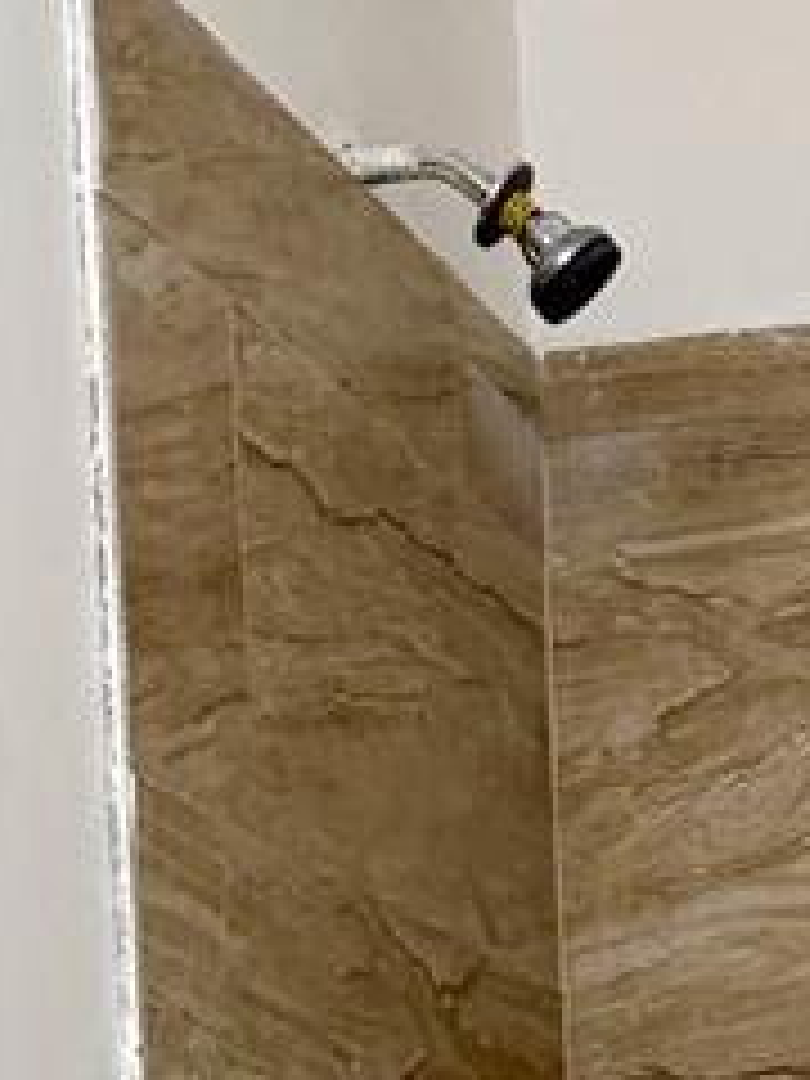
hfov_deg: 12.2
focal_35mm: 120
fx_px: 3744
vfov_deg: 13.6
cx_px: 842
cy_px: 2268
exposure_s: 1/60
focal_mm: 6.76
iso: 160
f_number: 1.78
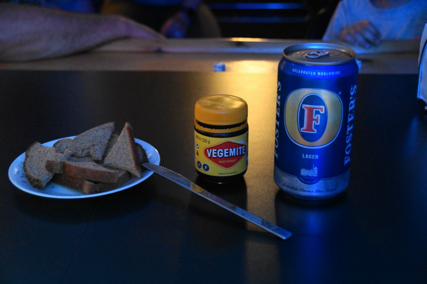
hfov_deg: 33.4
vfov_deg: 22.6
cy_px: 142
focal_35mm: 60
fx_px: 711
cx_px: 214
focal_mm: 40
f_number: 4.5
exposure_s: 1/15
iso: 1600
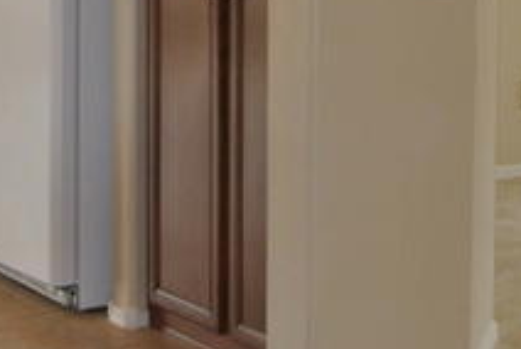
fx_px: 1696
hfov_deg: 17.2
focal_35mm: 117
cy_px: -84
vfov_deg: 11.5
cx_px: 494
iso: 250
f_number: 3.8
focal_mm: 11.8
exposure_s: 1/60
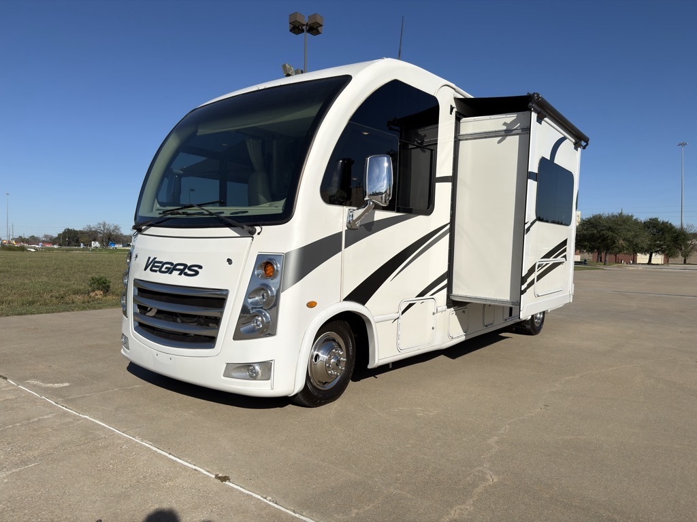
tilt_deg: -0.9
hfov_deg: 71.6
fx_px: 483
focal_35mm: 24
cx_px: 348
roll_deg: -0.2
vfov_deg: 56.8
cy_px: 261
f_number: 1.78
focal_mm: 6.76
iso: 80
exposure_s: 1/10417
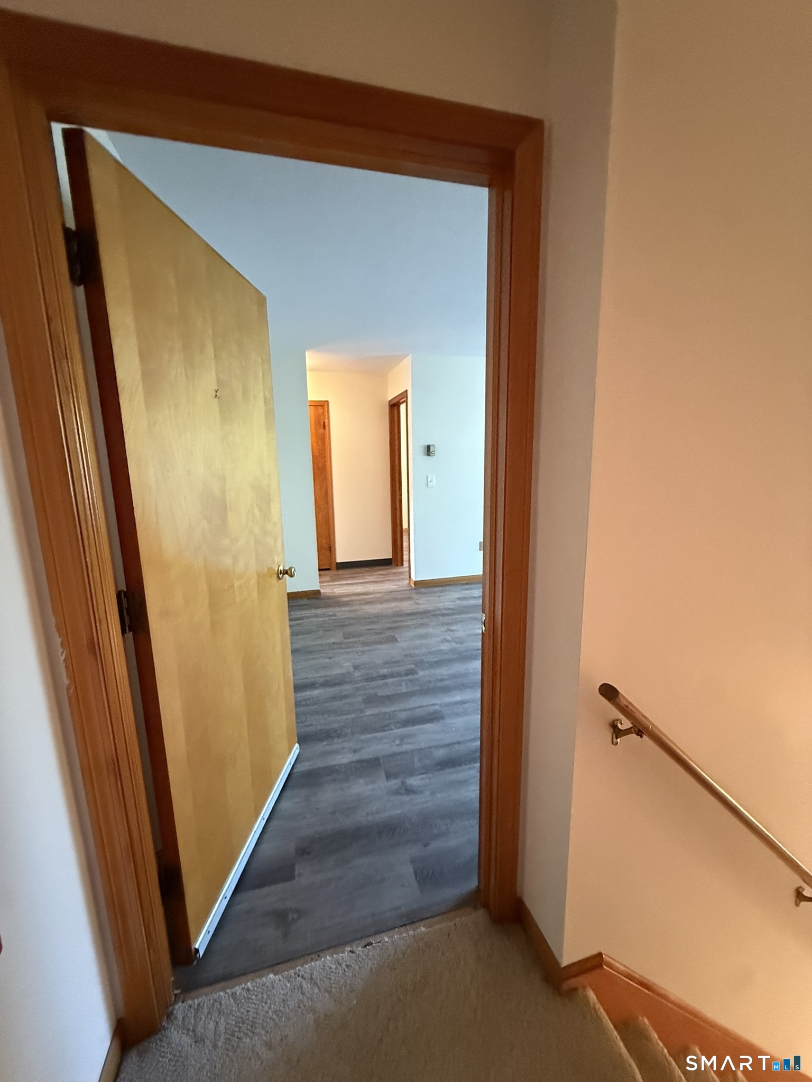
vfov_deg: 102.1
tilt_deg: -9.9
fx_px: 438
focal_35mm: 14
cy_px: 541
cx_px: 406
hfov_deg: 85.7
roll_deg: +0.4
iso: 800
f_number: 2.2
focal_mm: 2.22
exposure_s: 1/60
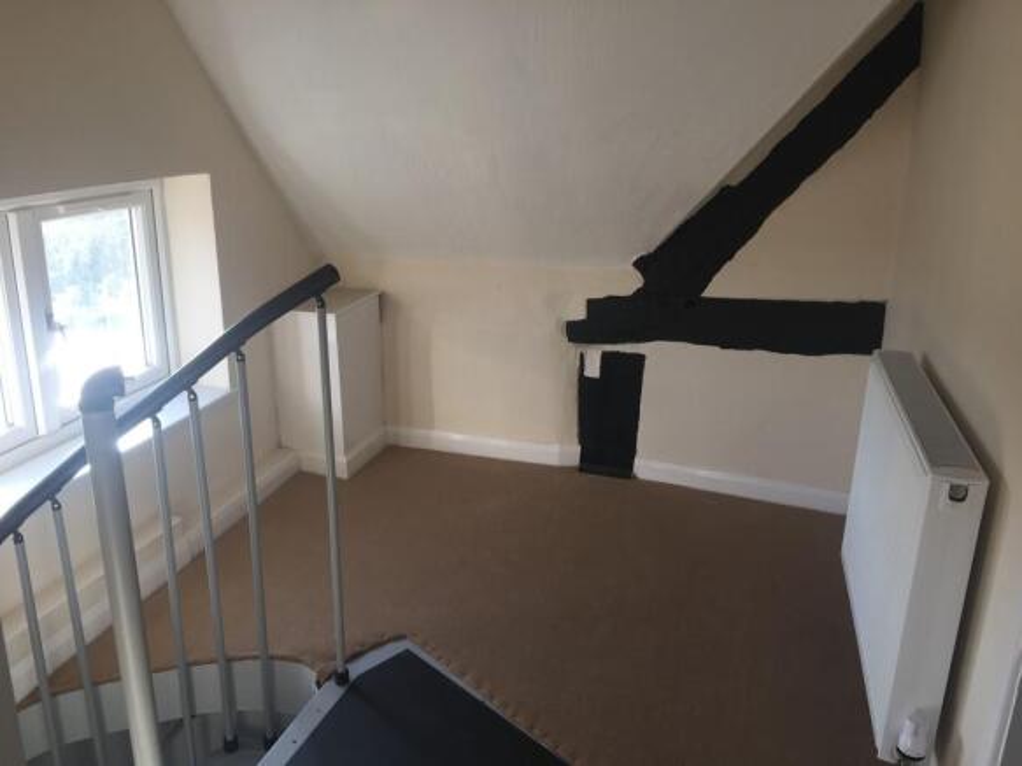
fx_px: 856
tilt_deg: -18.1
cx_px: 511
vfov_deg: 48.2
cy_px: 383
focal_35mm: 29
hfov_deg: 61.7
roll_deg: -1.0
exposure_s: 1/100
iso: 32
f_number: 2.2
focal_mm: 4.15
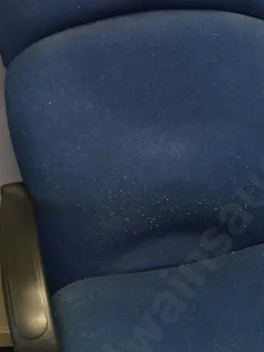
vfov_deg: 27.9
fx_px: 701
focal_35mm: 69
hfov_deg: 21.1
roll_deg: -0.2
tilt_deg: -33.6
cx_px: 209
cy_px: 250
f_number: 2.2
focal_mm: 4.15
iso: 100
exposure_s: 1/17
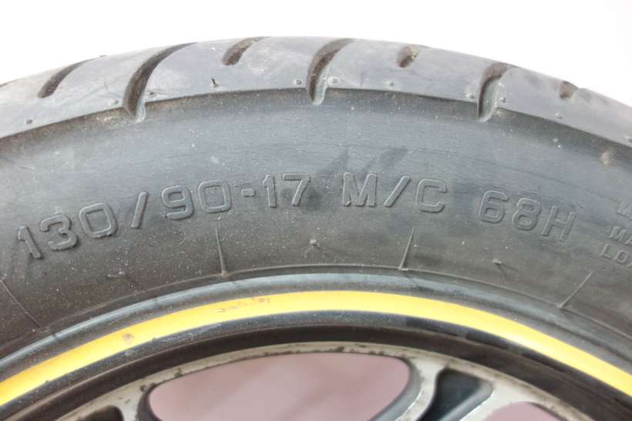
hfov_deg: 65.5
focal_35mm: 28
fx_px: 492
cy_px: 210
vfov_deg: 46.4
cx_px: 316
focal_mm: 10.4
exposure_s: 1/8
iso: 1000
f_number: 1.8
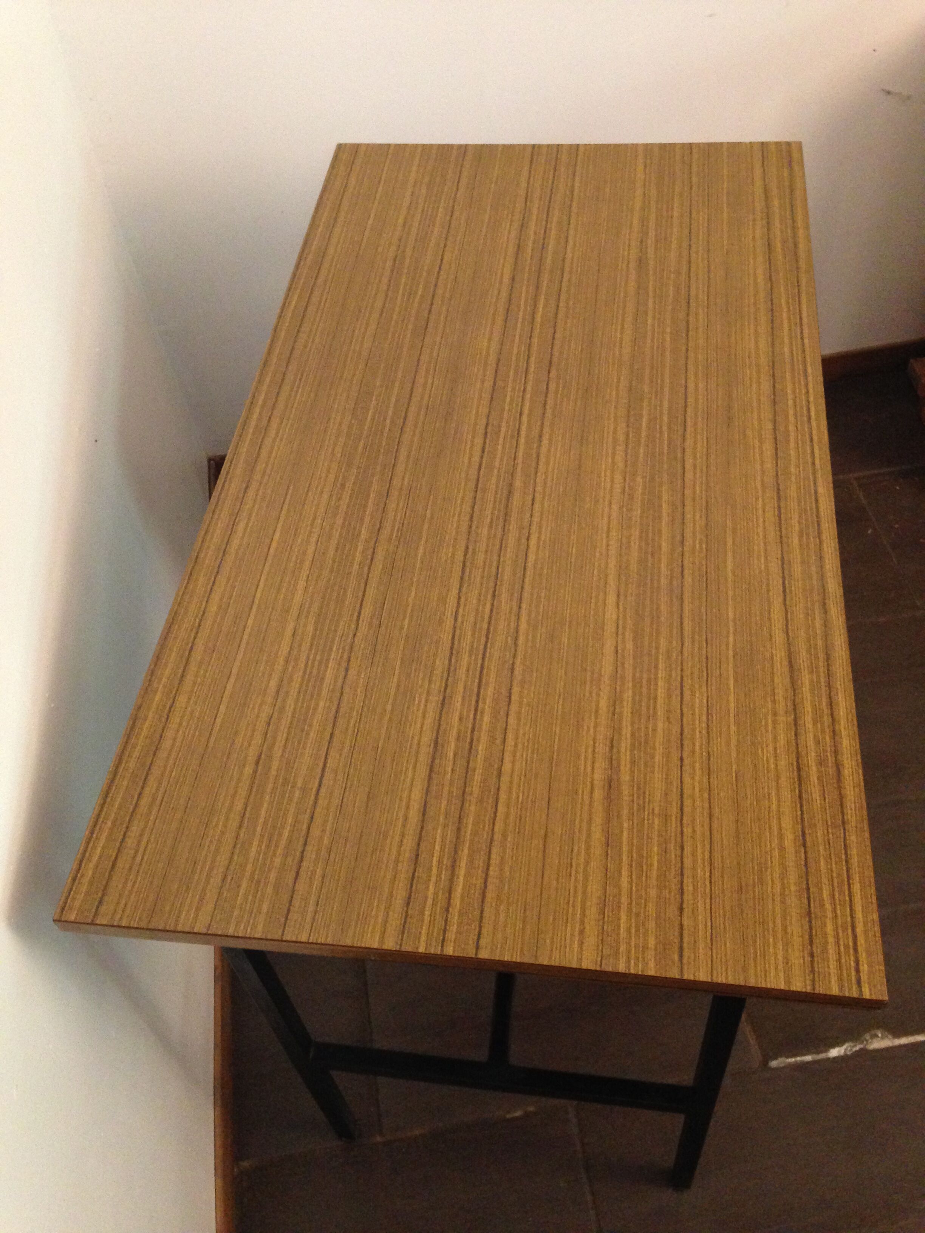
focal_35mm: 33
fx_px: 1176
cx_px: 462
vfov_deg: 55.4
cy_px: 616
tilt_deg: -51.5
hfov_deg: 42.9
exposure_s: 1/17
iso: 320
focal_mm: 4.12
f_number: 2.4
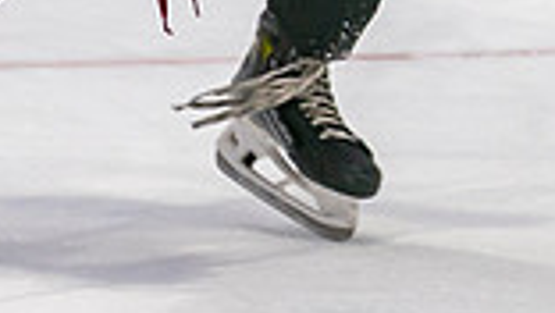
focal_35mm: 690
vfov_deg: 1.8
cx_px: -98
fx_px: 10161
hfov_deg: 3.1
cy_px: -100
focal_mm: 85
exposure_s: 1/640
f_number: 2.8
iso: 1000
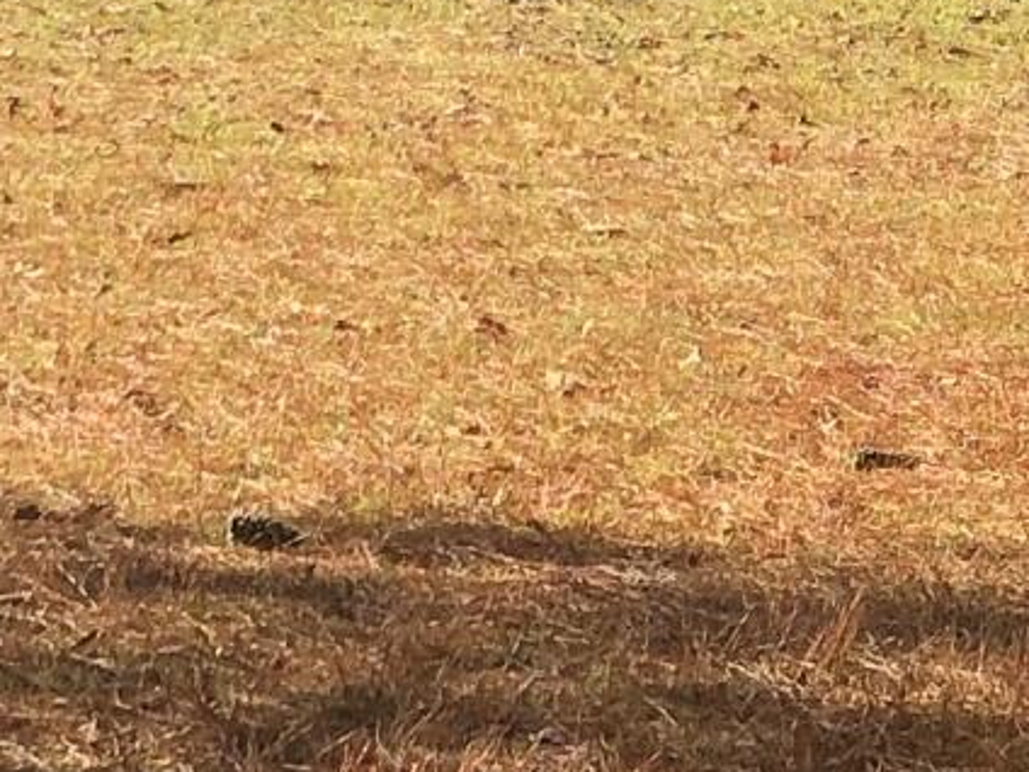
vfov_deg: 7.5
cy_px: 483
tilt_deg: -9.4
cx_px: 1408
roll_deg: +0.4
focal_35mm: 198
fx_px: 5886
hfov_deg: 9.8
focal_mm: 3.99
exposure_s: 1/578
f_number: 1.8
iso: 20
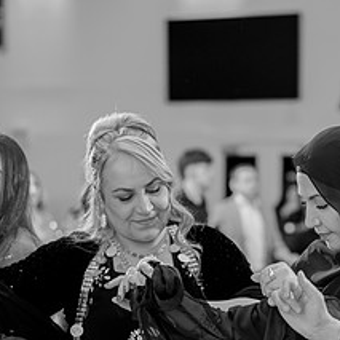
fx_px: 1289
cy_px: 266
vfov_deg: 14.9
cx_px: 303
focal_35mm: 116
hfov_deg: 14.9
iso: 640
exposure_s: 1/200
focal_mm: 50
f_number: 2
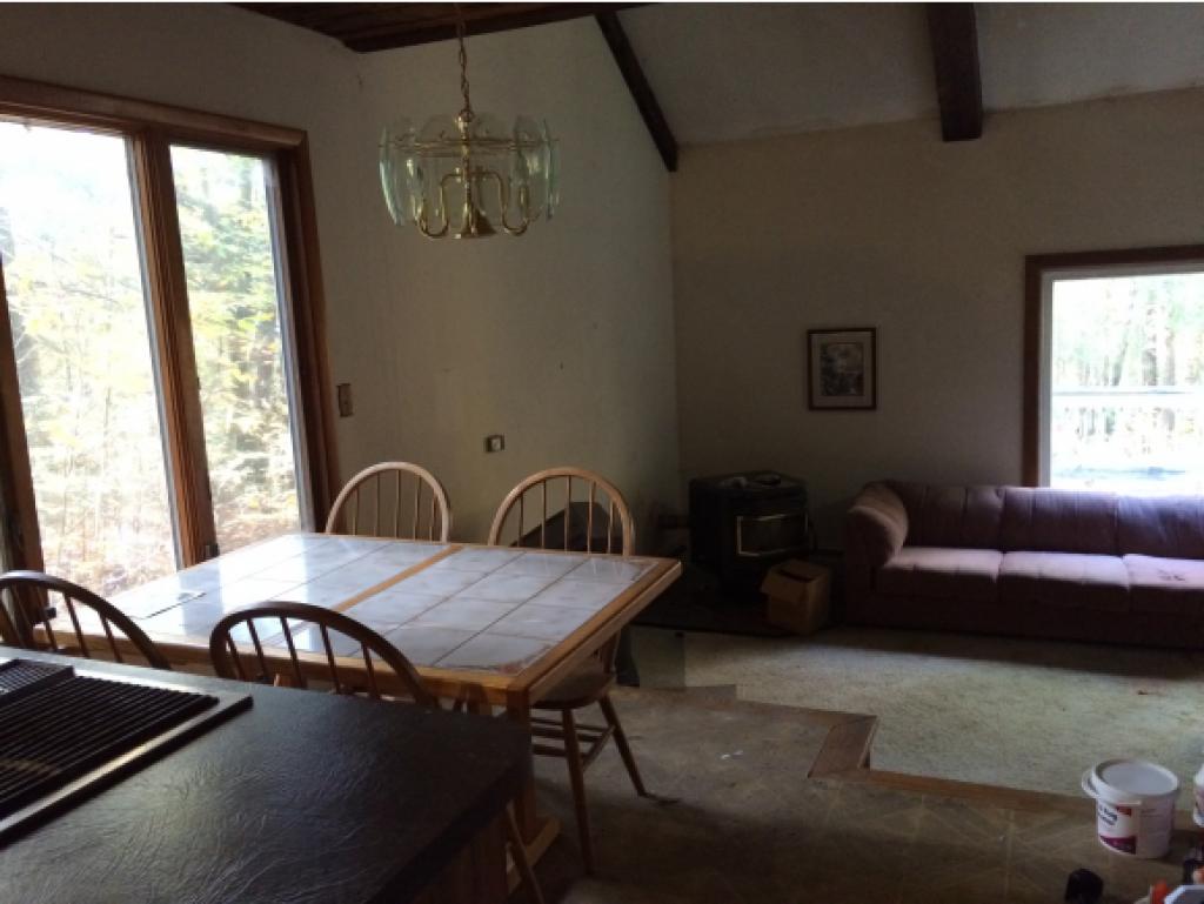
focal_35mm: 29
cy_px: 452
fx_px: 1009
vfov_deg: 48.3
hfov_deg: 61.6
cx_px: 602
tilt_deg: -9.7
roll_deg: +2.7
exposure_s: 1/30
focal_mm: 4.15
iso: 320
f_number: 2.2
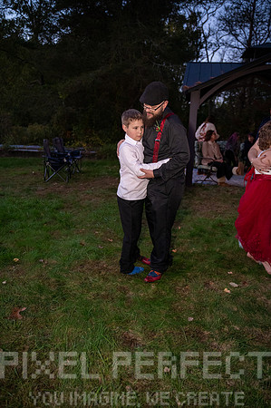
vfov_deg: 65.5
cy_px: 204
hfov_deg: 46.3
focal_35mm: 28
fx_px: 317
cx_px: 136
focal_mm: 28
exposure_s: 1/60
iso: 10000
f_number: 2.8
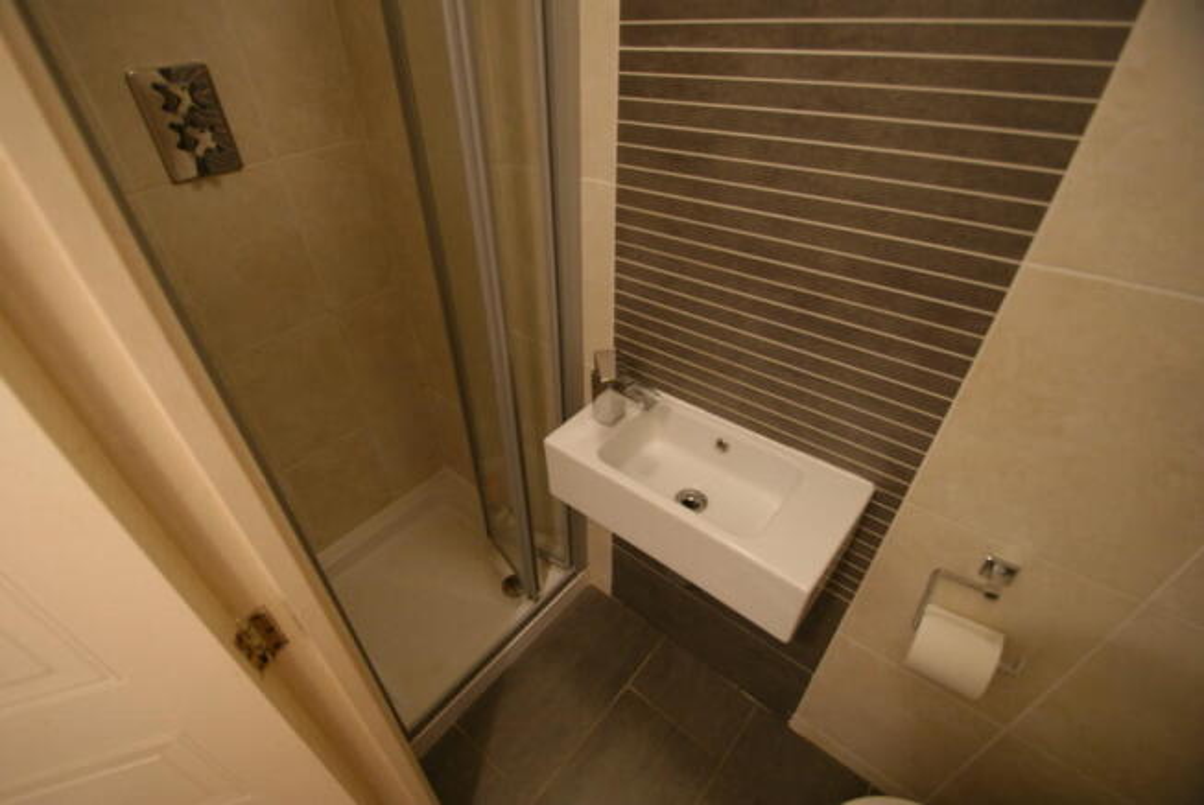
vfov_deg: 77.5
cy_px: 402
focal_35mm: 15
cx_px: 602
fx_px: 502
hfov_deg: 100.3
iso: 400
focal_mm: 10
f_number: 3.5
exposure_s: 1/10
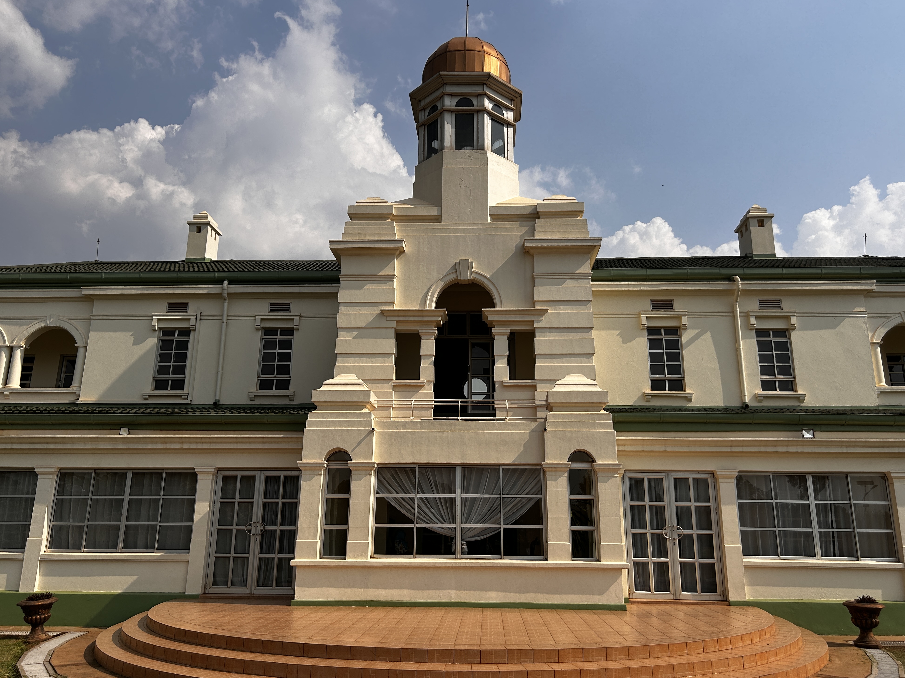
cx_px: 458
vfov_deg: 51.3
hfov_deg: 65.3
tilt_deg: +12.5
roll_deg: -1.5
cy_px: 333
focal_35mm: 27
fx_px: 706
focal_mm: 5.7
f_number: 1.5
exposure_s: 1/7463
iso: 50
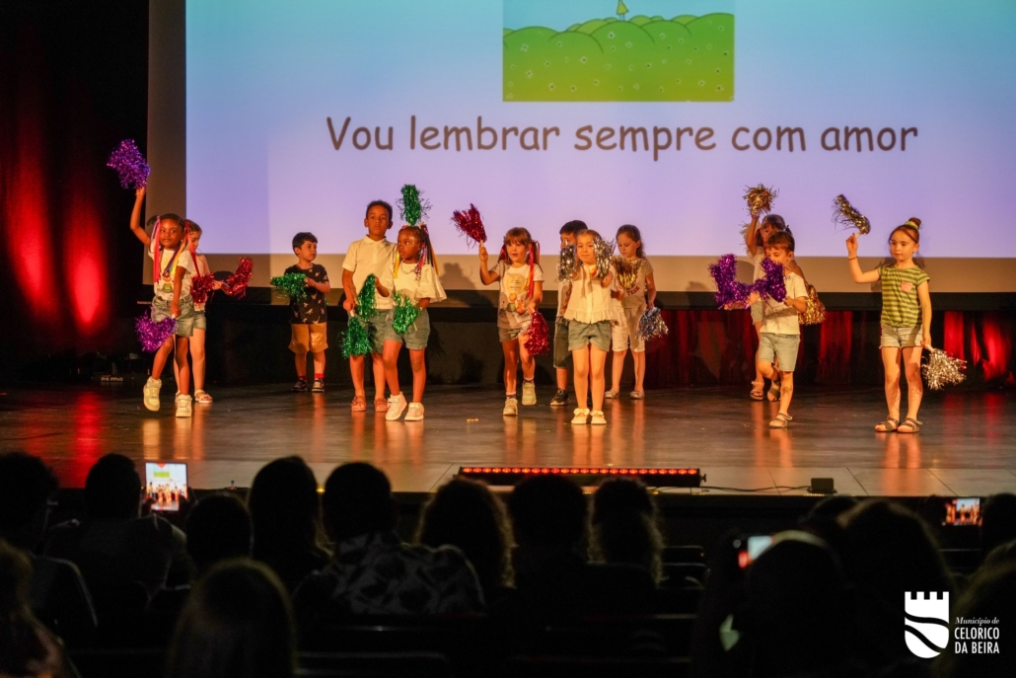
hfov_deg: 24.8
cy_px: 339
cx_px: 508
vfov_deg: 16.7
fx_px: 2314
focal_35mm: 82
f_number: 4
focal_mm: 82
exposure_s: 1/160
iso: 2000
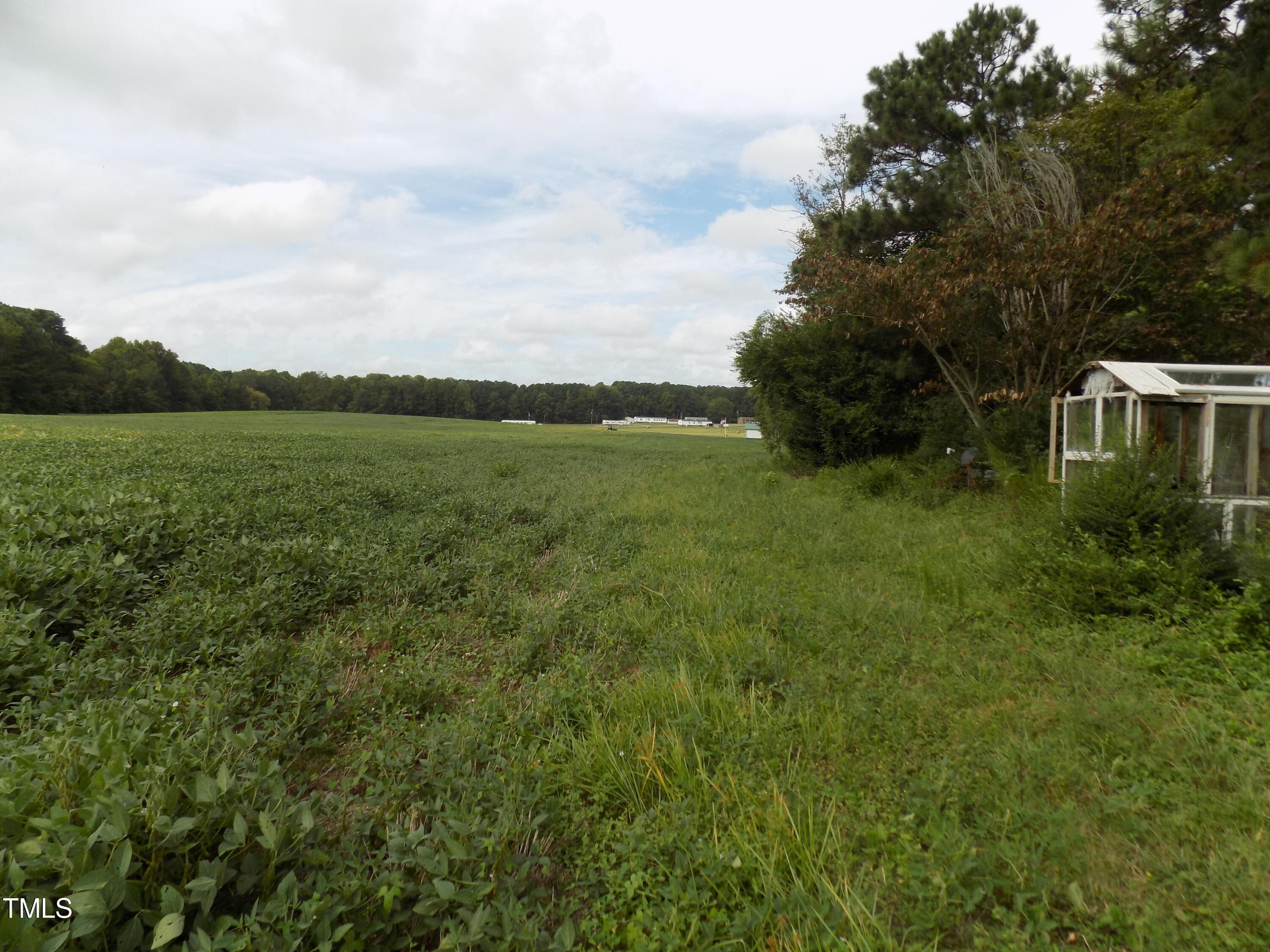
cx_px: 635
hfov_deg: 73.9
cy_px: 476
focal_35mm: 23
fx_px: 844
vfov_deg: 58.9
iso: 80
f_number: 3.1
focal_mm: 4
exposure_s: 1/800
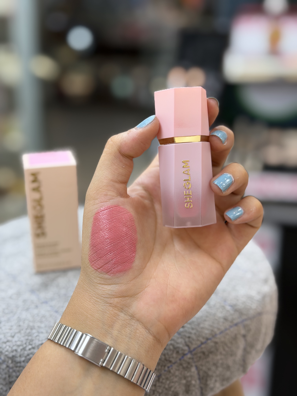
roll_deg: -0.3
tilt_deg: -19.7
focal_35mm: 48
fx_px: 549
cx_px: 148
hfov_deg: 30.3
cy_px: 198
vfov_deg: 39.7
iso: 50
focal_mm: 6.76
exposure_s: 1/186
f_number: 1.78
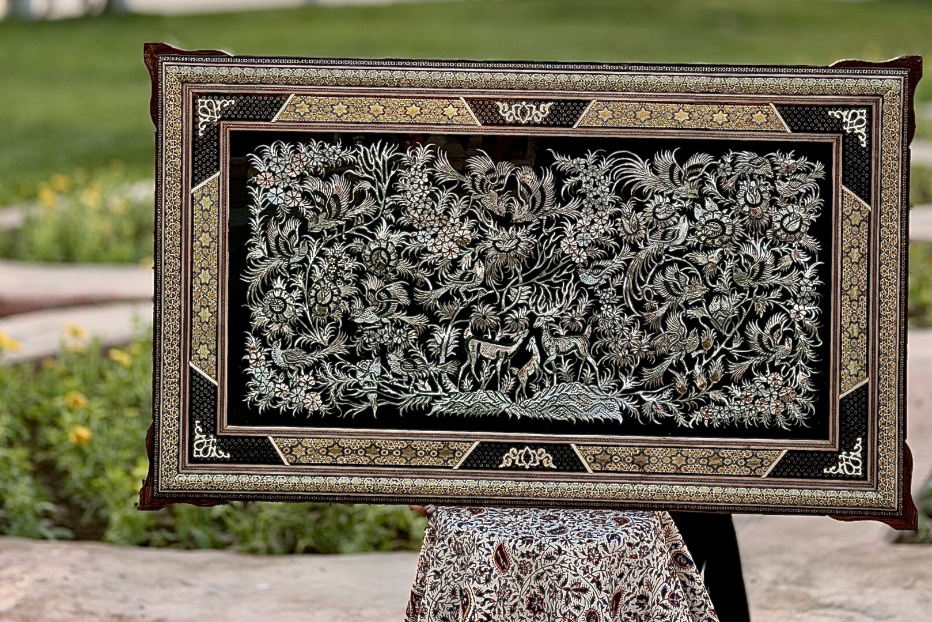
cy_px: 80
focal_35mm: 79
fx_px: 2045
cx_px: 517
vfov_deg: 17.1
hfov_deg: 25.7
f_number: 1.78
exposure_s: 1/526
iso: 100
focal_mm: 6.76
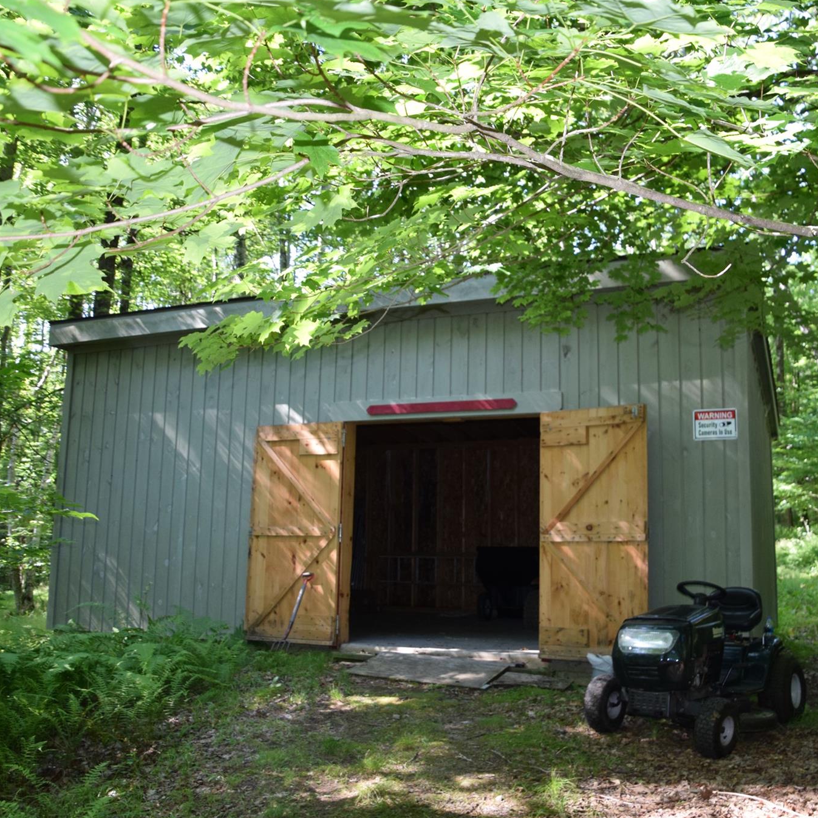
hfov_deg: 52.5
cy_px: 408
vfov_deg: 52.5
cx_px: 435
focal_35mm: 31
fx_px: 829
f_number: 5.6
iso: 800
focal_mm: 16
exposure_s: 1/125
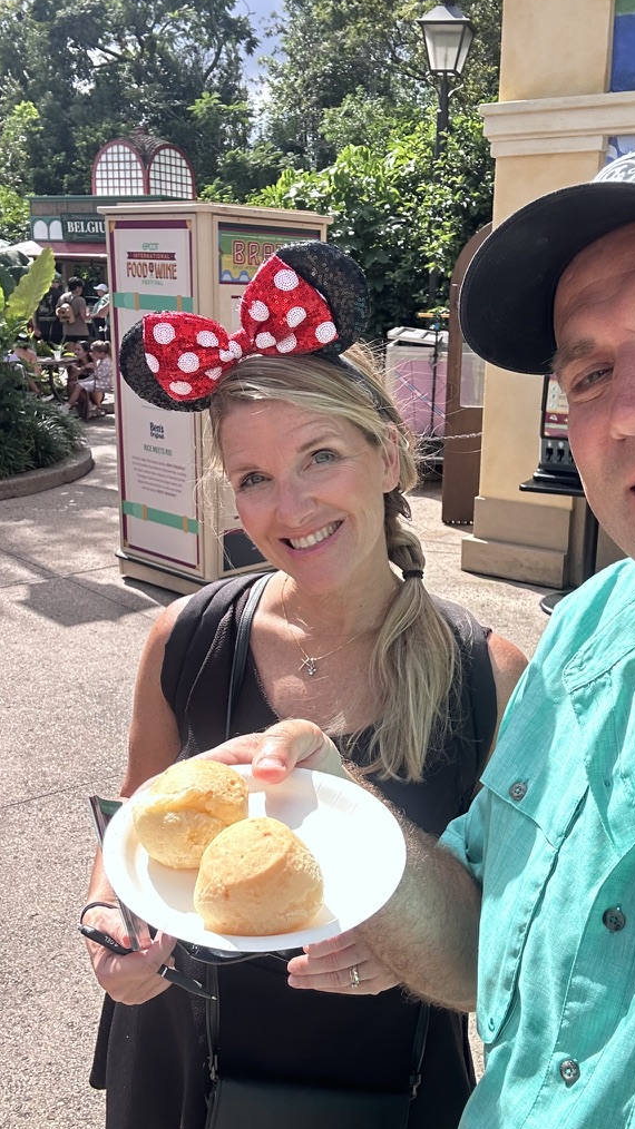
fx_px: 988
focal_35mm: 33
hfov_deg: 35.5
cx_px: 391
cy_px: 562
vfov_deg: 59.5
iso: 25
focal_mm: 2.69
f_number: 1.9
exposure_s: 1/510
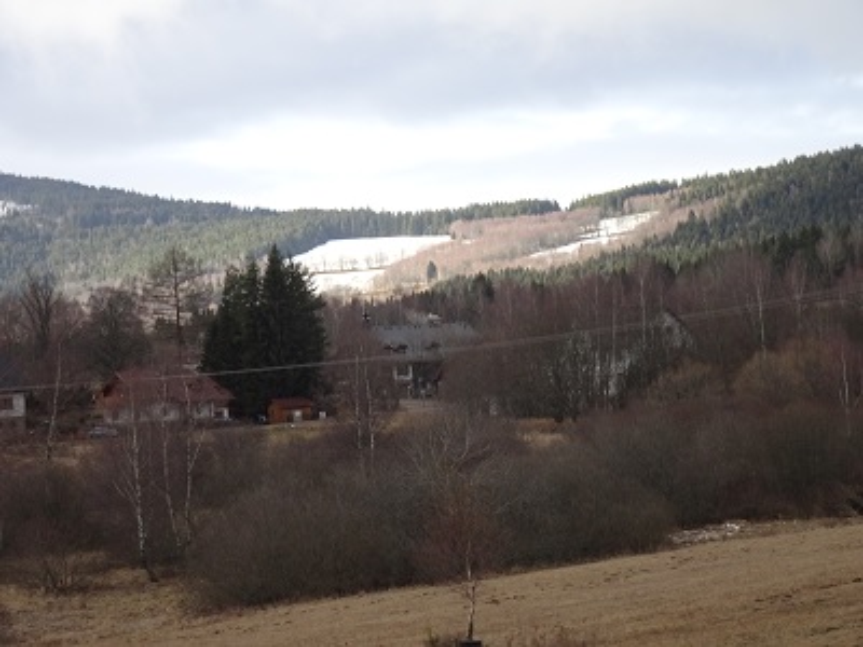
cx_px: 432
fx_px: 2493
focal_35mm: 100
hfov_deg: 19.6
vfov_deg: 14.8
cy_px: 324
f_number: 5
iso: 160
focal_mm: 17.01
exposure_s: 1/250
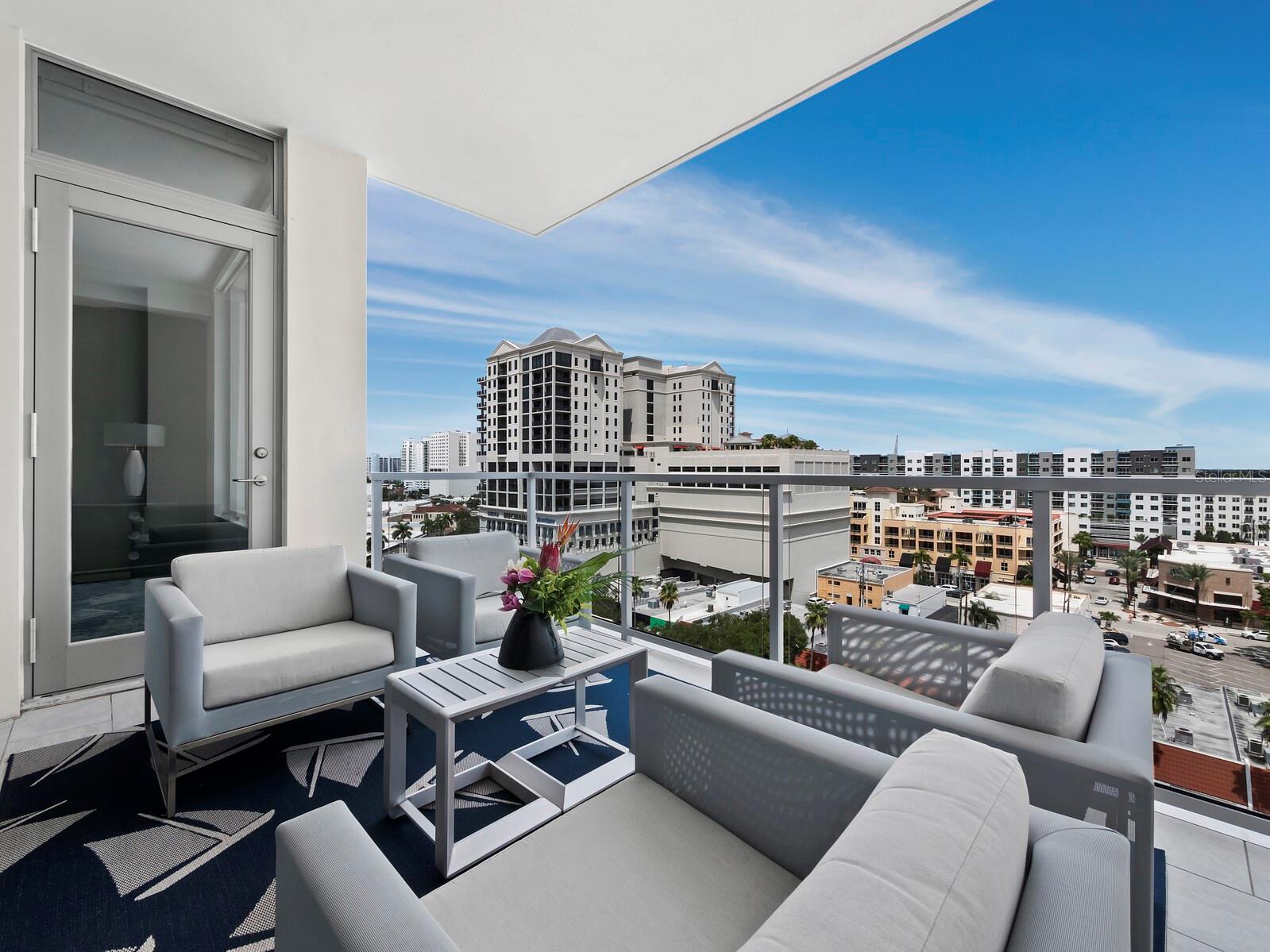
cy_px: 476
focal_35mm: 14
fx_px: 514
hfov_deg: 102.1
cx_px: 635
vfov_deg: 85.7
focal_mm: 7
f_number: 11
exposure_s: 1/100
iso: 400
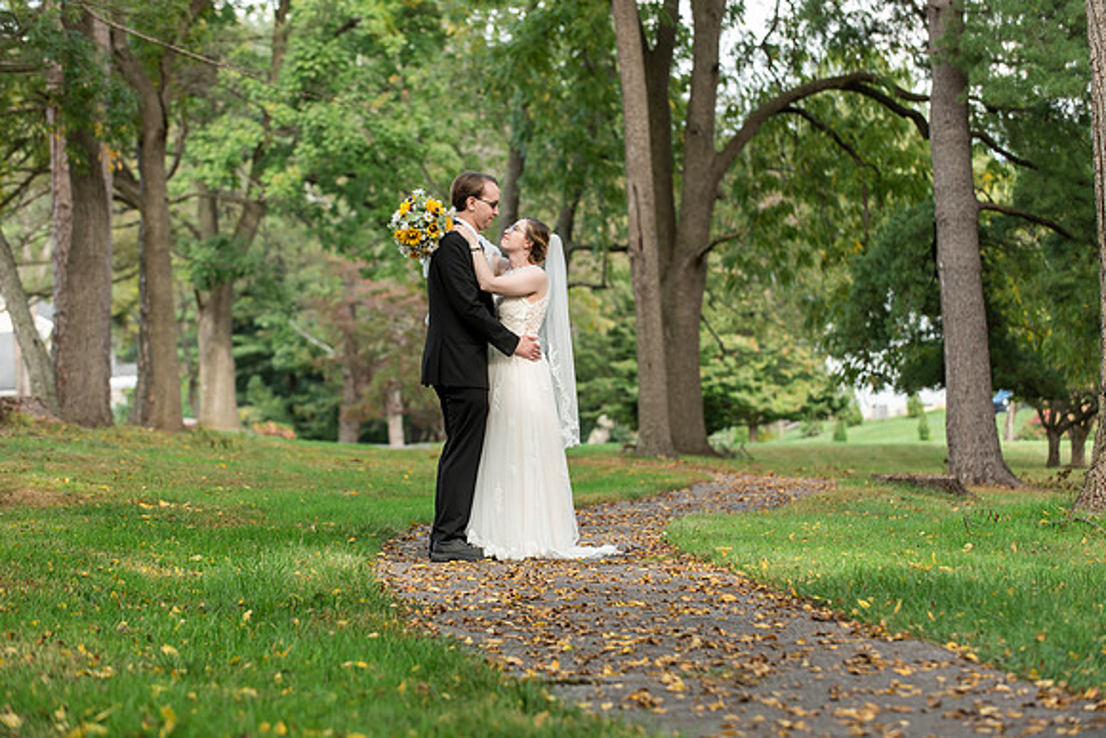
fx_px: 3494
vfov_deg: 12.1
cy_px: 369
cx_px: 553
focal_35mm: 114
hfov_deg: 18.0
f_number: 4
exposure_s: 1/400
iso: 400
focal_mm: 110
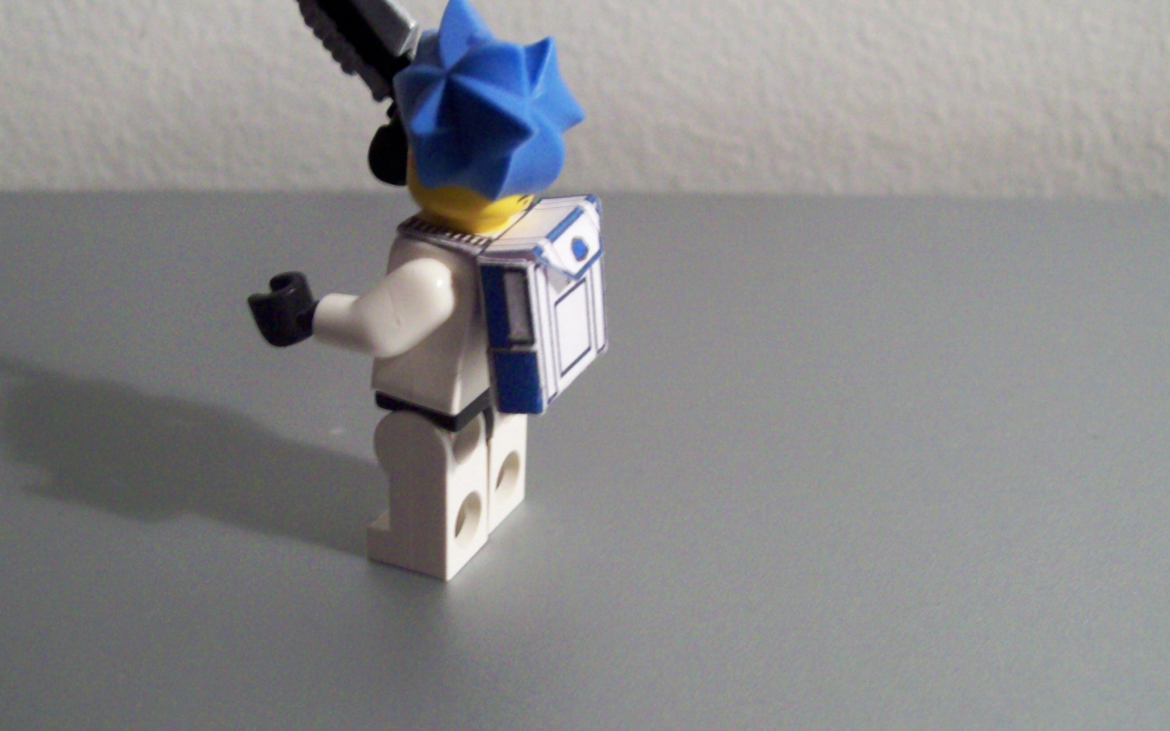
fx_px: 1531
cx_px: 467
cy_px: 308
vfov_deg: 26.8
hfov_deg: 41.6
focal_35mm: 48
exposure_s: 1/8
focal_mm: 6
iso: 200
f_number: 2.7
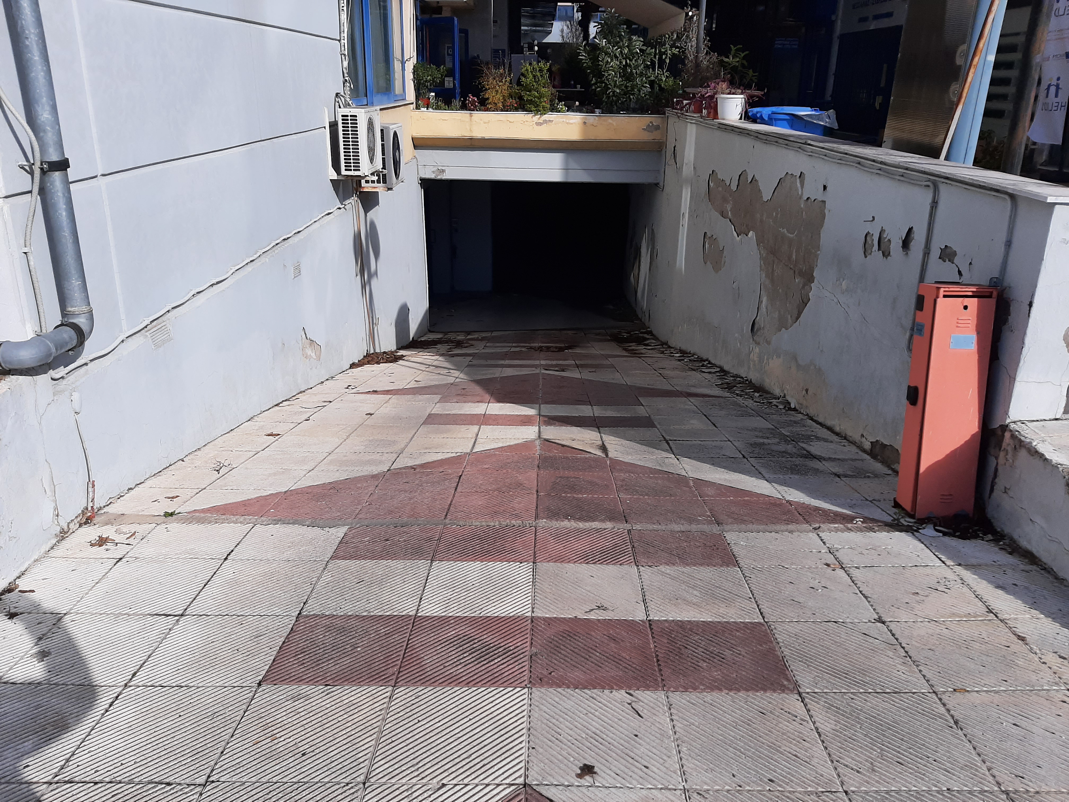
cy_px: 401
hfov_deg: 67.3
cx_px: 534
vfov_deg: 53.1
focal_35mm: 26
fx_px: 803
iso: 40
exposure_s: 1/5051
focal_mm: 3.93
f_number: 1.7
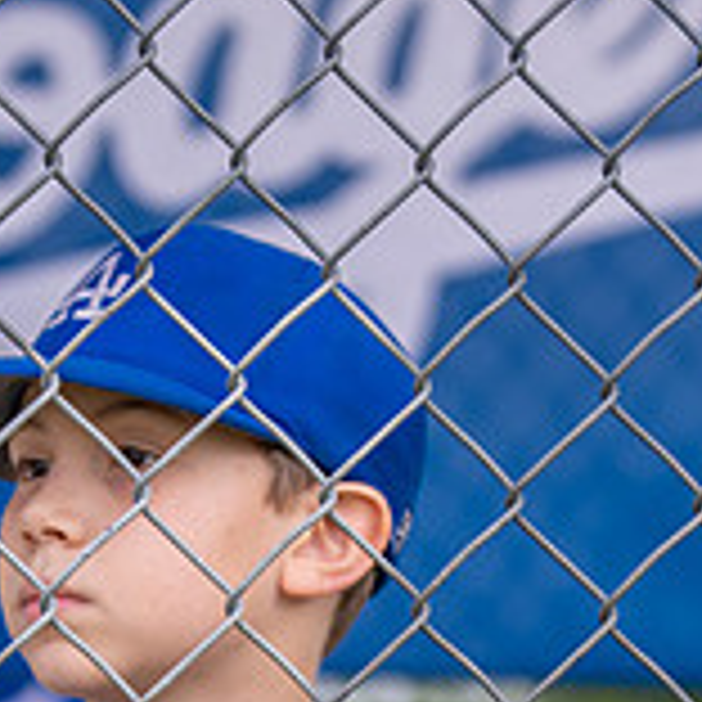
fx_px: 5851
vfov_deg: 6.8
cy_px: 728
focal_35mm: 255
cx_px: 116
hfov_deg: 6.9
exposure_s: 1/800
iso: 100
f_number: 2.8
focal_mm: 70
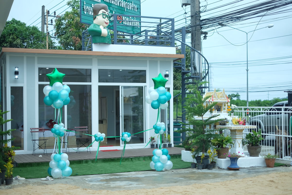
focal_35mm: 53
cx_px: 146
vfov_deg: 25.5
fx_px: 430
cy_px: 98
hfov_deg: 37.5
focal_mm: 35
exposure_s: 1/4000
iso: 200
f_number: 1.4
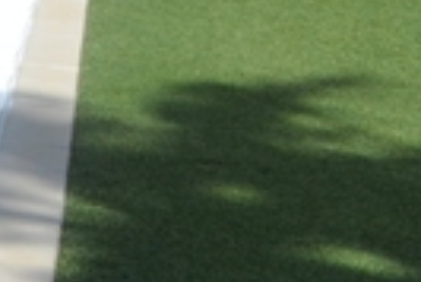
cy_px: -363
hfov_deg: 7.8
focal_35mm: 208
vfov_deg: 6.4
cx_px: -1045
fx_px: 2435
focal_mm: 18
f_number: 8
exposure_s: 1/250
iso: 100
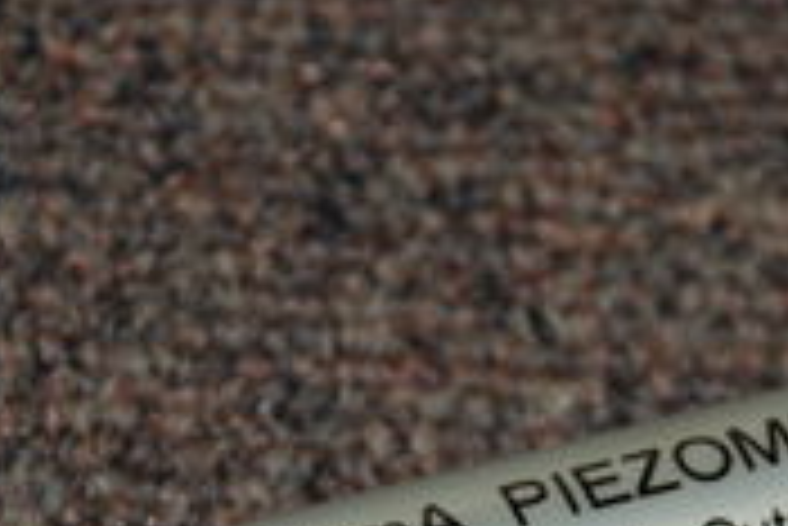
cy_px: 625
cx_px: 482
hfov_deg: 3.6
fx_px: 12693
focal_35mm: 579
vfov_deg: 2.4
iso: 200
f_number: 5.6
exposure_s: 1/60
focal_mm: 135
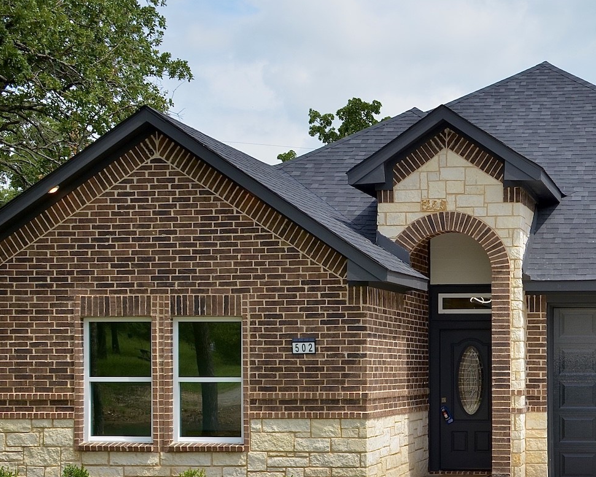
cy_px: 352
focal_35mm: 77
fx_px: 1358
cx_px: 508
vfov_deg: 19.8
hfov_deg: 24.2
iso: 160
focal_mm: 26
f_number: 10
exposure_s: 1/400
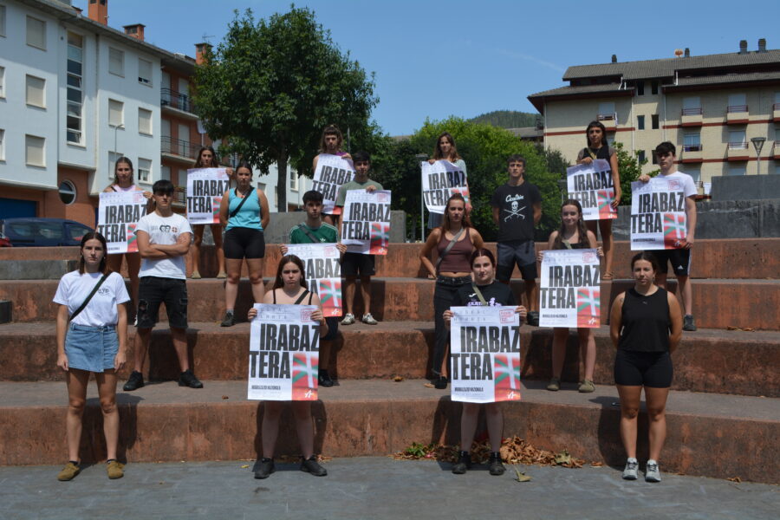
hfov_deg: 53.1
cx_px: 390
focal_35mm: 36
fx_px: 780
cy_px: 260
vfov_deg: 36.9
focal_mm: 24
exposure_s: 1/250
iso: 125
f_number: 8
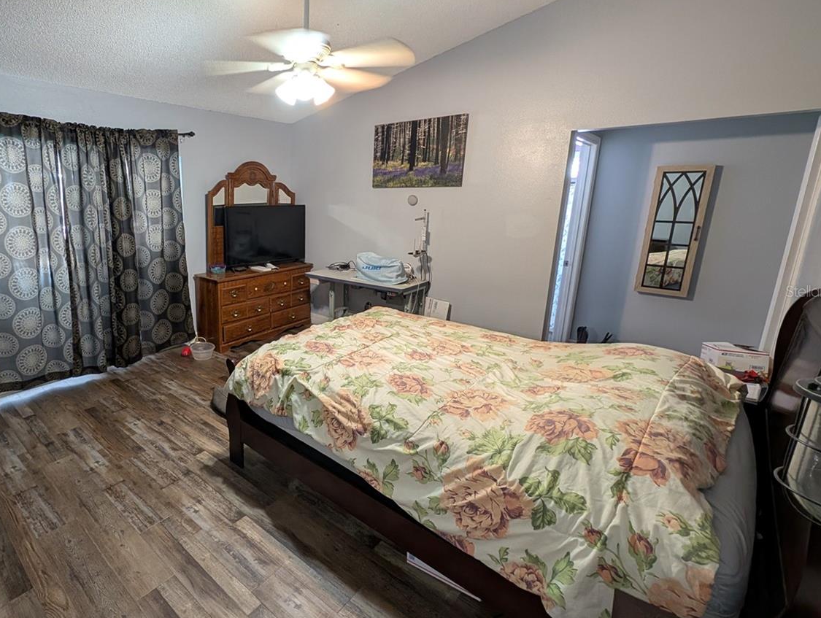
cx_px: 273
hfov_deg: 87.7
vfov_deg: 74.8
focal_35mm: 17
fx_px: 404
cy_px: 291
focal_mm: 2.23
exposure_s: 1/30
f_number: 1.95
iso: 142
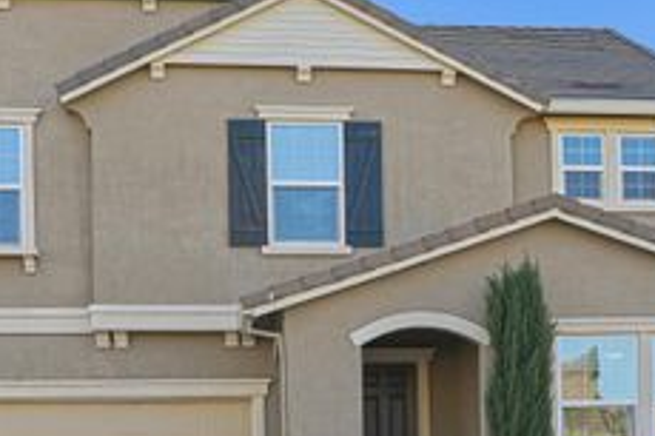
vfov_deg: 22.2
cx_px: 404
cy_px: 227
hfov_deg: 32.8
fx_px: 1109
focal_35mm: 61
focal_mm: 28
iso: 100
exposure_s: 1/125
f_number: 8
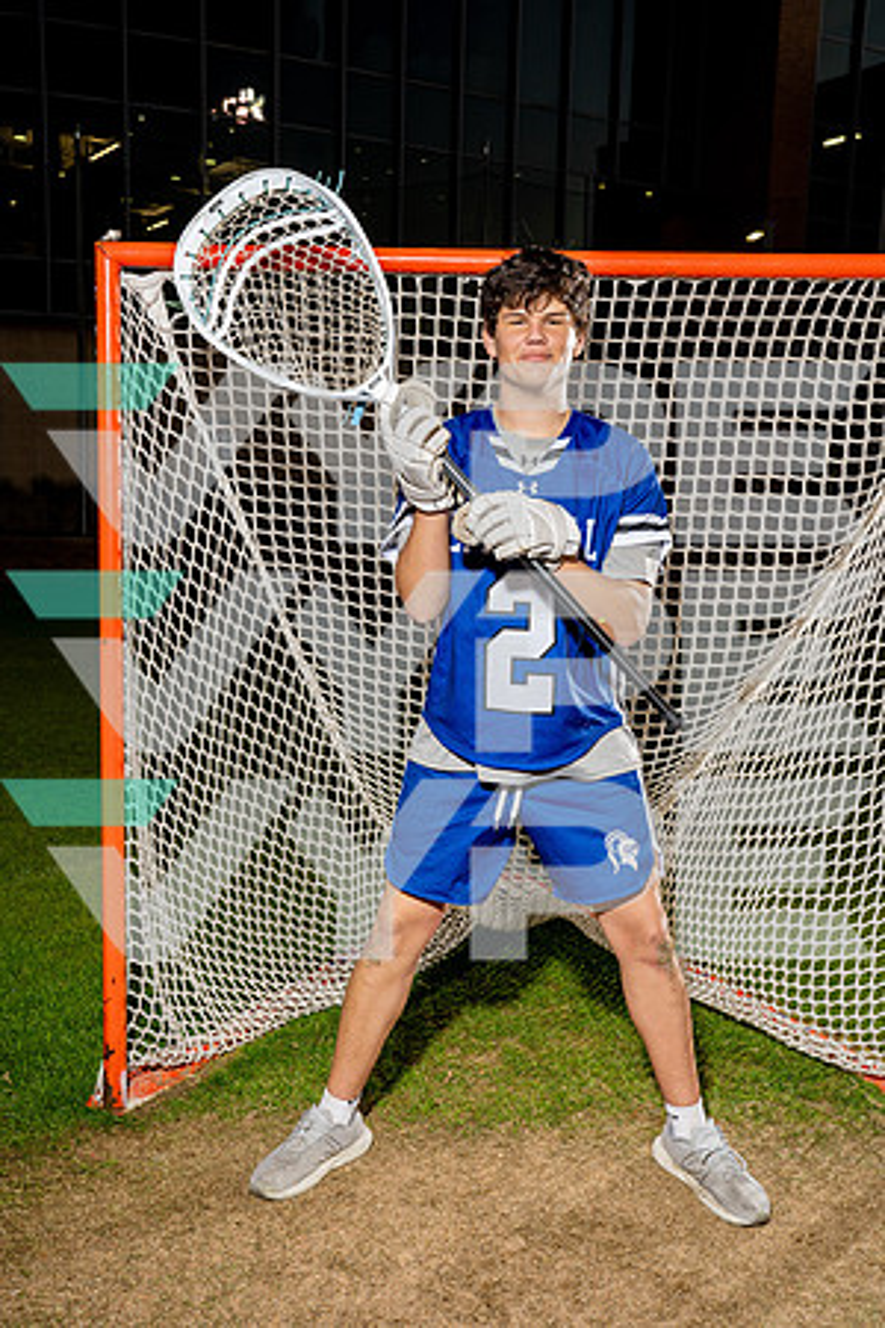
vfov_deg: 51.9
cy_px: 664
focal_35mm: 37
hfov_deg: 35.9
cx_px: 442
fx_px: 1364
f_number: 8
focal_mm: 37
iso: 800
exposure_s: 1/250
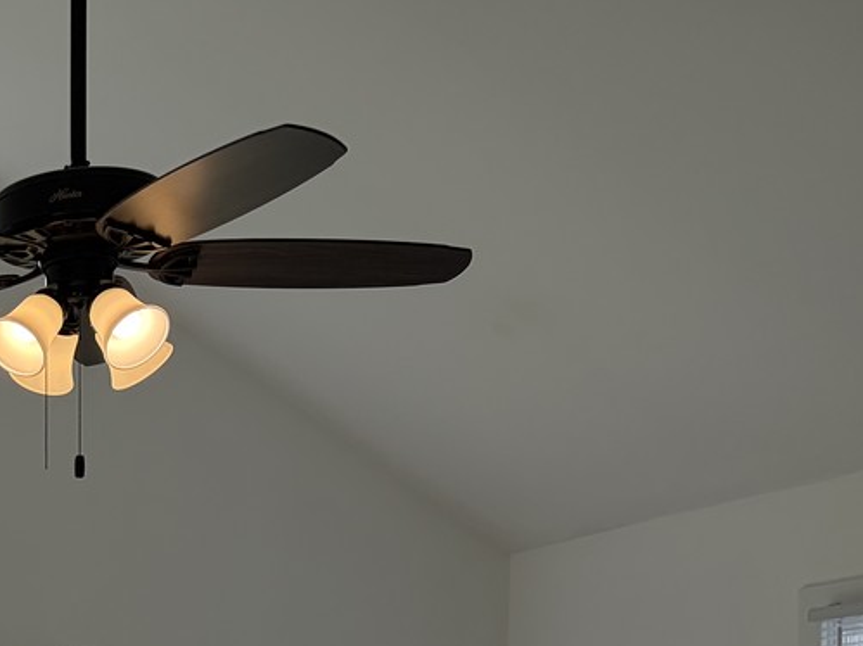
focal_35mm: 75
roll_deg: +1.0
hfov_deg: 22.8
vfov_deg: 18.2
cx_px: -292
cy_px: 858
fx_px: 1869
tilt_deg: -0.5
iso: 64
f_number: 1.6
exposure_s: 1/596
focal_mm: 5.96
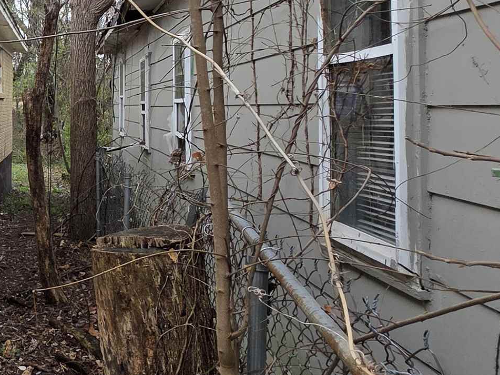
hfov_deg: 32.8
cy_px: 96
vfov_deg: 33.7
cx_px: -157
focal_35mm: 42
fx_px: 607
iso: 40
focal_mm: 2.2
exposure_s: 1/418
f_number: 1.9
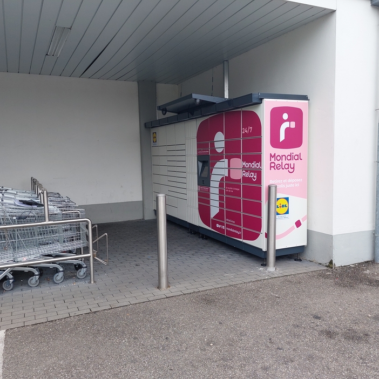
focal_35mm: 29
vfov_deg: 55.6
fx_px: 359
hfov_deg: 55.6
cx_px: 185
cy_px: 190
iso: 40
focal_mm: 5.23
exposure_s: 1/319
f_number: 1.8
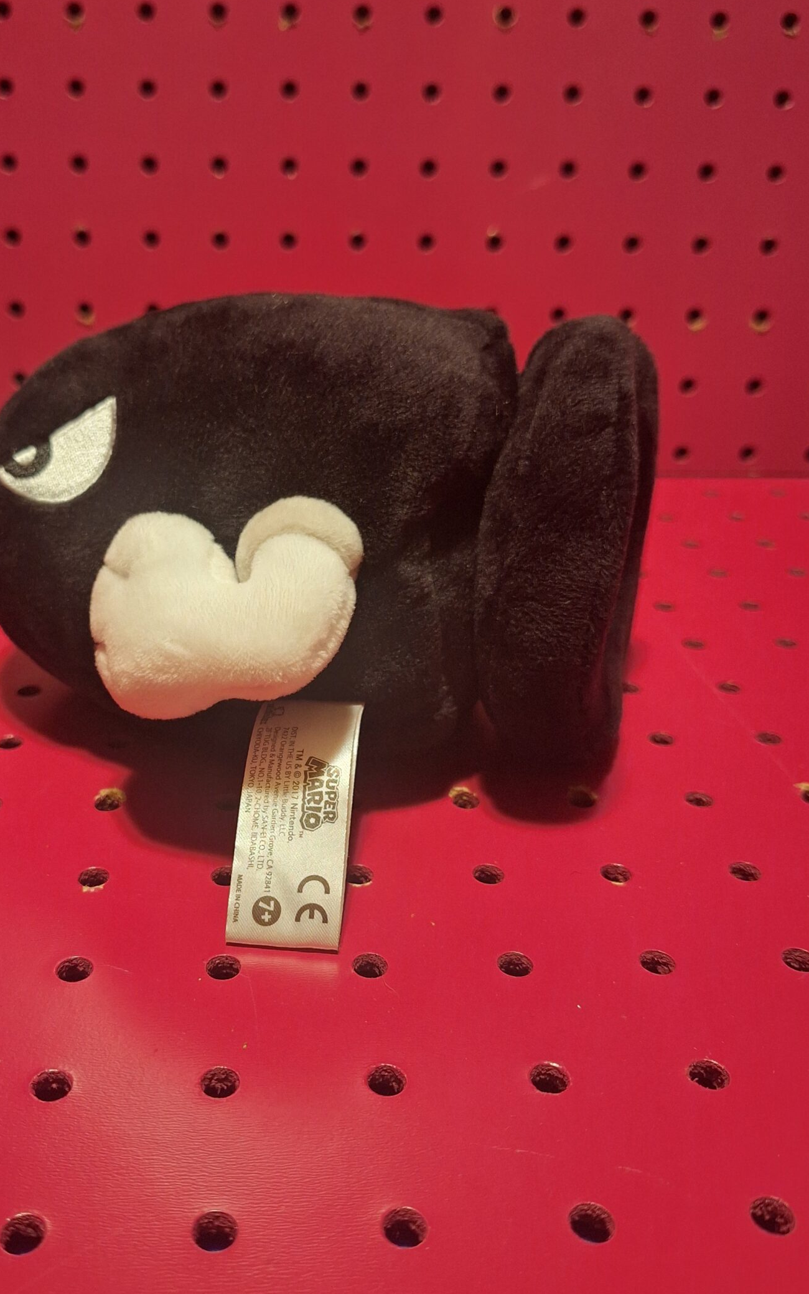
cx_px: 307
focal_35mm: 30
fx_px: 1058
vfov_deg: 62.9
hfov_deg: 41.6
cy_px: 659
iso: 250
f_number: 1.8
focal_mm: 5.54
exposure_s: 1/24
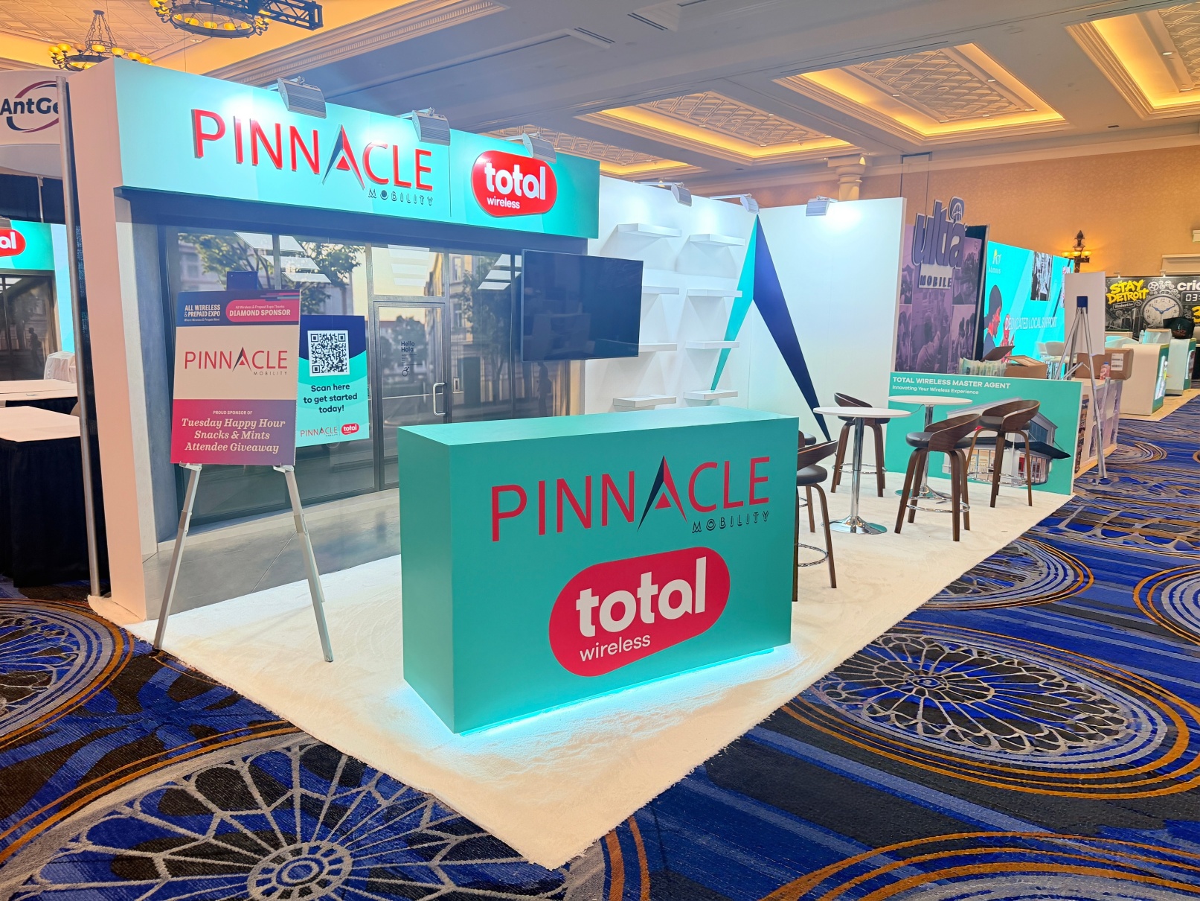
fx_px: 832
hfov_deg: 71.6
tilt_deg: -9.1
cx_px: 600
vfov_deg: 56.8
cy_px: 450
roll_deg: -0.6
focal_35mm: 24
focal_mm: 6.76
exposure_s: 1/120
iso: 250
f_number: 1.78
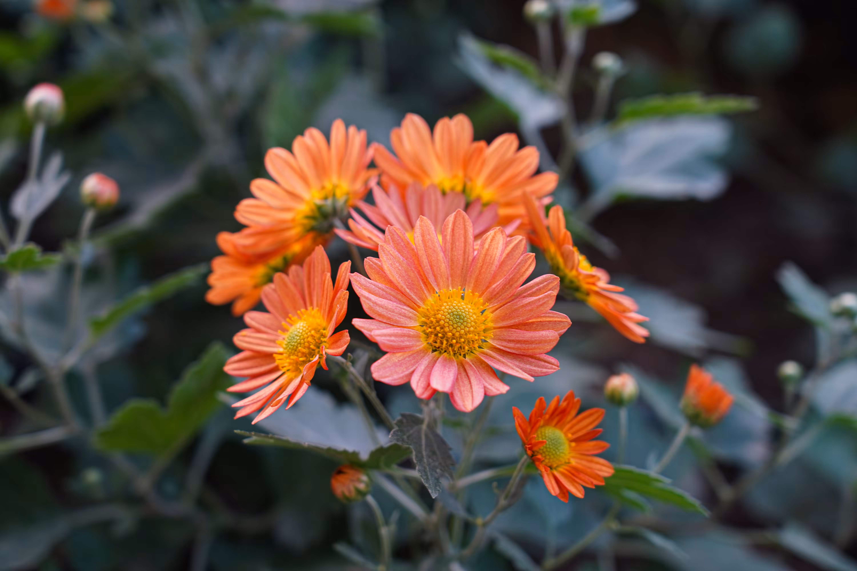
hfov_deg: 19.5
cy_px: 286
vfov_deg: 13.0
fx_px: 2499
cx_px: 428
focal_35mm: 105
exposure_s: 1/125
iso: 500
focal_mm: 105
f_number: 5.6
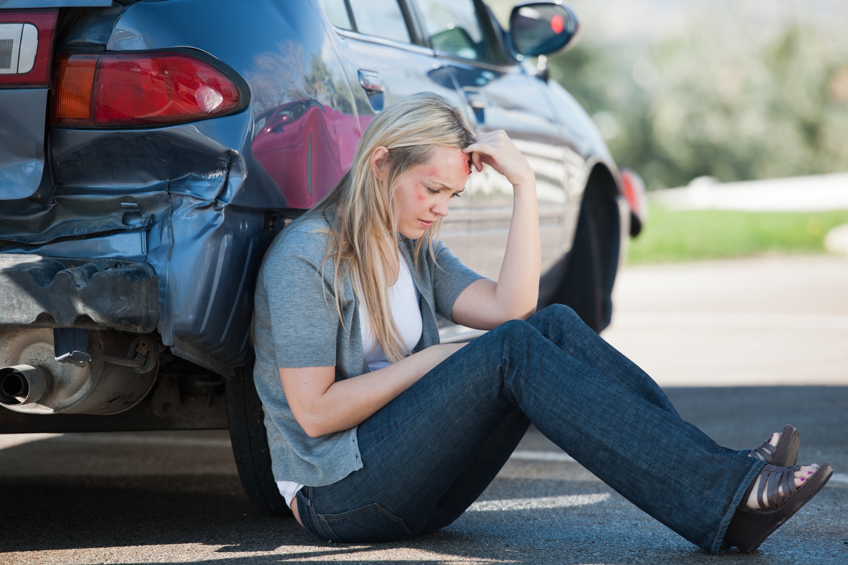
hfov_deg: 11.1
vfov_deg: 7.4
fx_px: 4357
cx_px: 424
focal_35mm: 185
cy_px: 282
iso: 100
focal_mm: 185
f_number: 3.2
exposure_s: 1/400
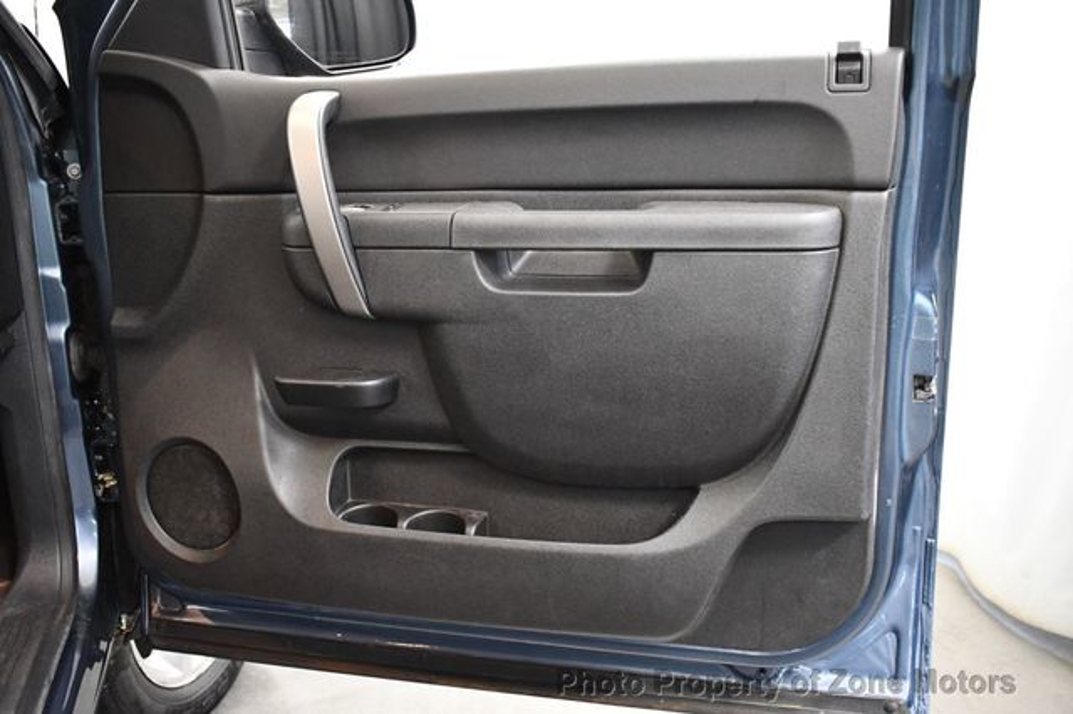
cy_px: 357
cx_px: 536
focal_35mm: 34
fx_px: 1013
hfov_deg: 55.8
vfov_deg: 38.8
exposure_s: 1/60
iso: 5000
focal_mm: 23
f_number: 3.8
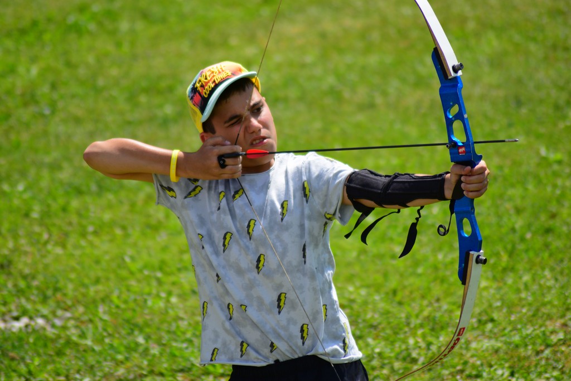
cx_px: 286
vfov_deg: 3.8
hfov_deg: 5.7
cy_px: 190
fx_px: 5710
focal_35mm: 360
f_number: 5
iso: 250
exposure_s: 1/1250
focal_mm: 240
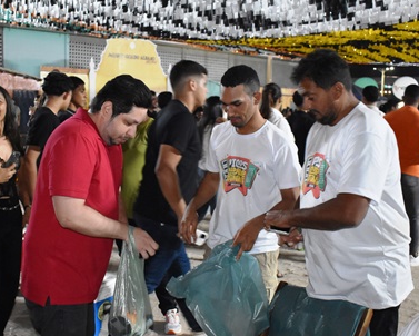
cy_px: 209
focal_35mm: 43
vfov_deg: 34.8
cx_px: 180
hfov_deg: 42.8
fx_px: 534
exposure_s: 1/60
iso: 2500
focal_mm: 18
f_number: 3.5
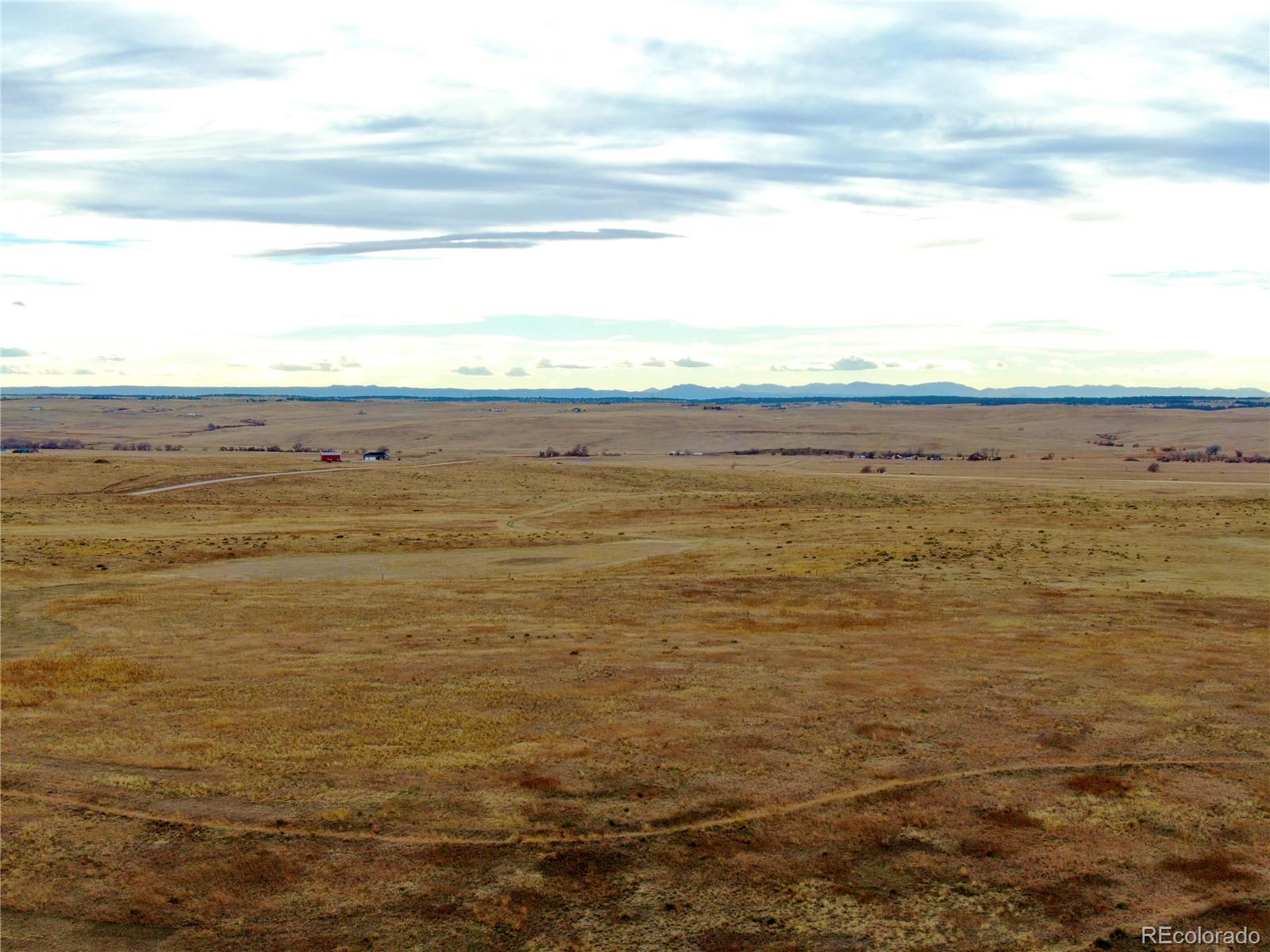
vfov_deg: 30.3
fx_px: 1761
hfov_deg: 39.7
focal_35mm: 48
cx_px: 635
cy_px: 476
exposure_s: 1/320
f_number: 3.8
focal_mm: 8.6
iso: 100
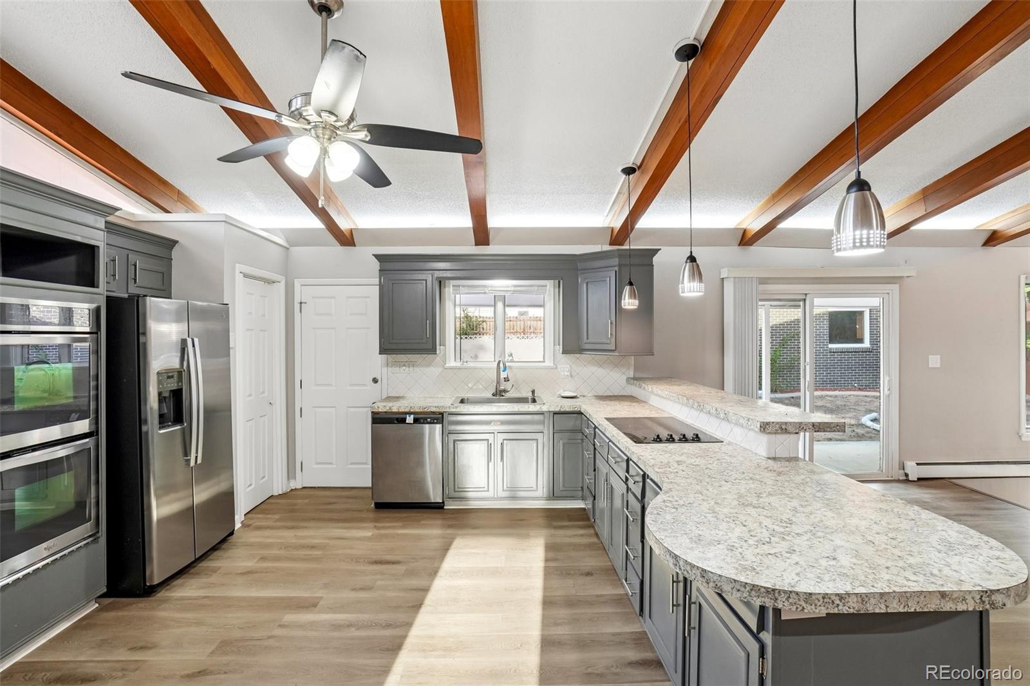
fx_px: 429
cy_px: 343
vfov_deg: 77.3
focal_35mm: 15
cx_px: 515
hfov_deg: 100.4
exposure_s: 1/15
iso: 400
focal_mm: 10
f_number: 8
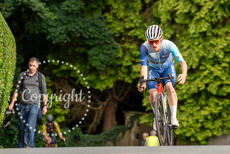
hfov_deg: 9.0
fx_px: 1458
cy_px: 41
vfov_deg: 6.0
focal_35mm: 228
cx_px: 169
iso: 400
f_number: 4
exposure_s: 1/800
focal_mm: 155
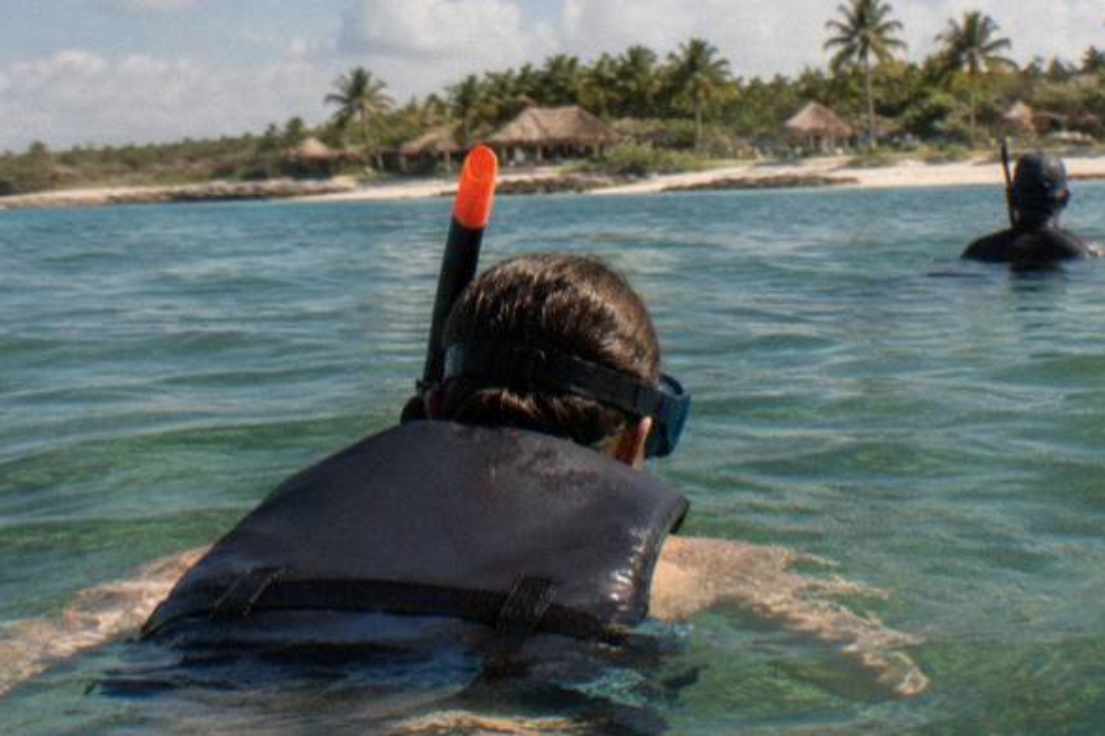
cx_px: 850
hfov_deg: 45.5
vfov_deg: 32.6
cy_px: 432
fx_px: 1258
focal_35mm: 41
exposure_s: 1/160
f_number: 9
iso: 200
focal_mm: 24
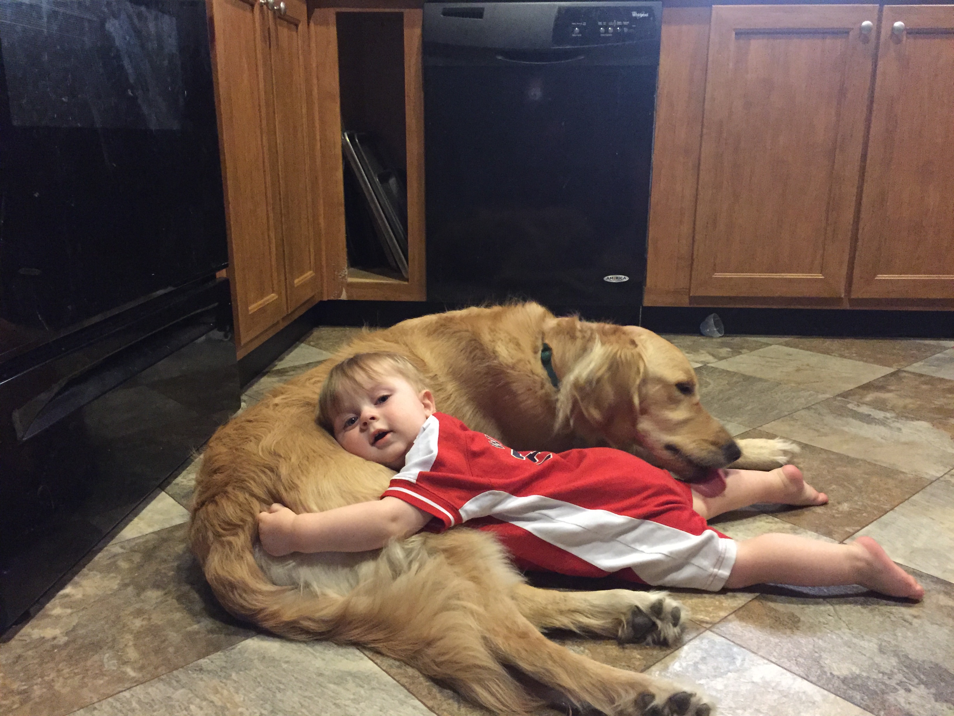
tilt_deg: -14.7
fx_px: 799
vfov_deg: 48.2
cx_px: 477
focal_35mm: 29
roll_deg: -1.6
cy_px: 358
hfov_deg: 61.7
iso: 400
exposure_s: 1/15
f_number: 2.2
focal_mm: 4.15
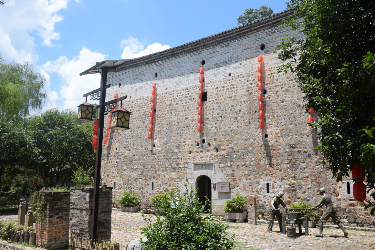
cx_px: 185
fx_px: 323
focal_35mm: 31
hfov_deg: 60.3
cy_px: 122
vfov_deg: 42.3
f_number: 9
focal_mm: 20
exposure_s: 1/1250
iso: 640
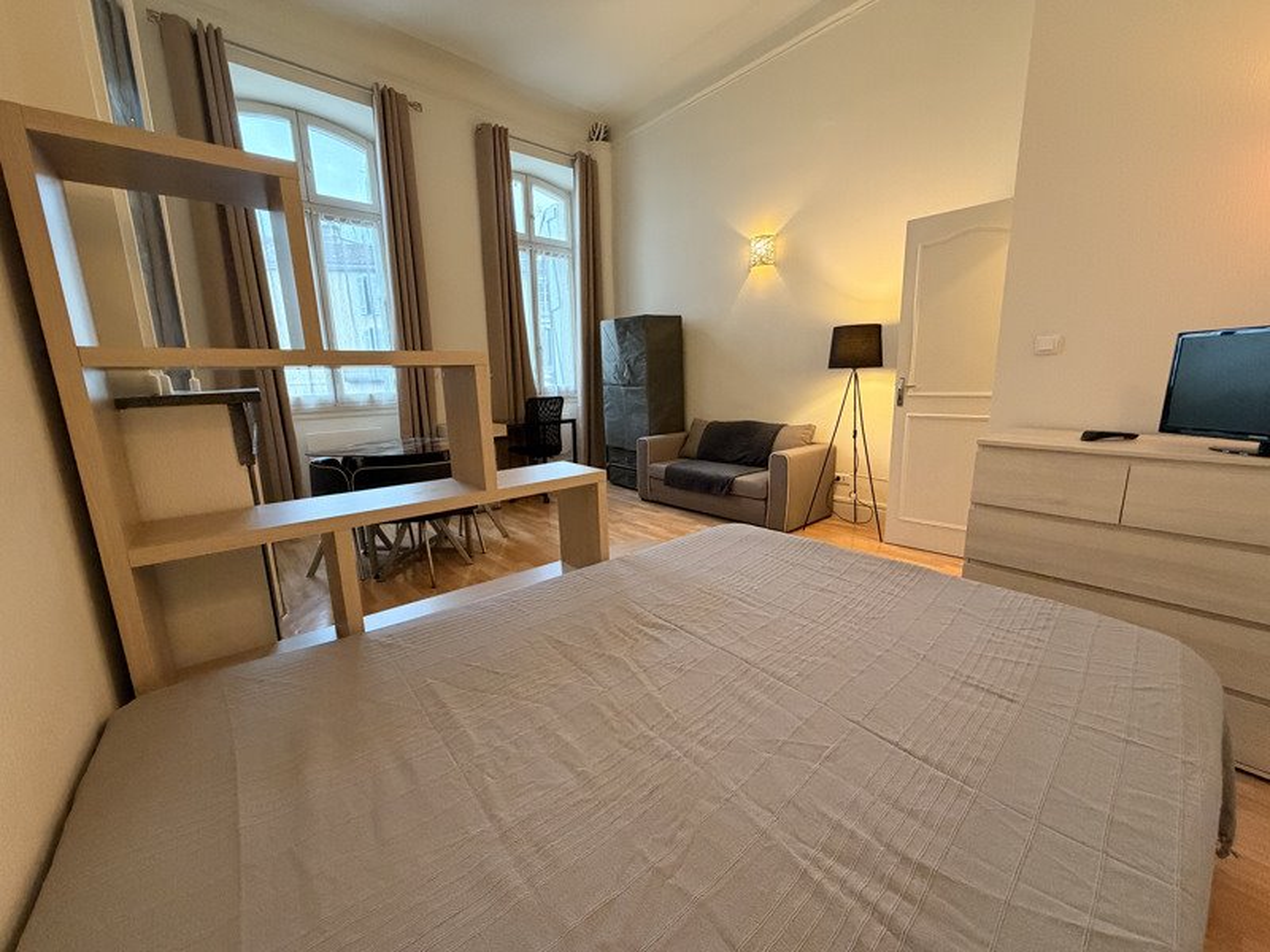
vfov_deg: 85.7
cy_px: 476
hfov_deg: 102.1
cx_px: 635
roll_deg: +1.6
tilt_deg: -11.0
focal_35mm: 14
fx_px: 514
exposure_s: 1/50
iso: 400
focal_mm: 2.22
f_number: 2.2
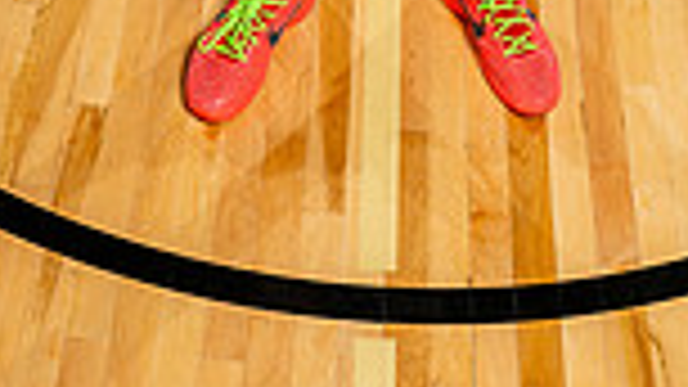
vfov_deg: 9.8
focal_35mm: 105
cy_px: -608
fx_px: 1915
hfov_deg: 20.3
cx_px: 400
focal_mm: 34
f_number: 7.1
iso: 250
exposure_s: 1/250
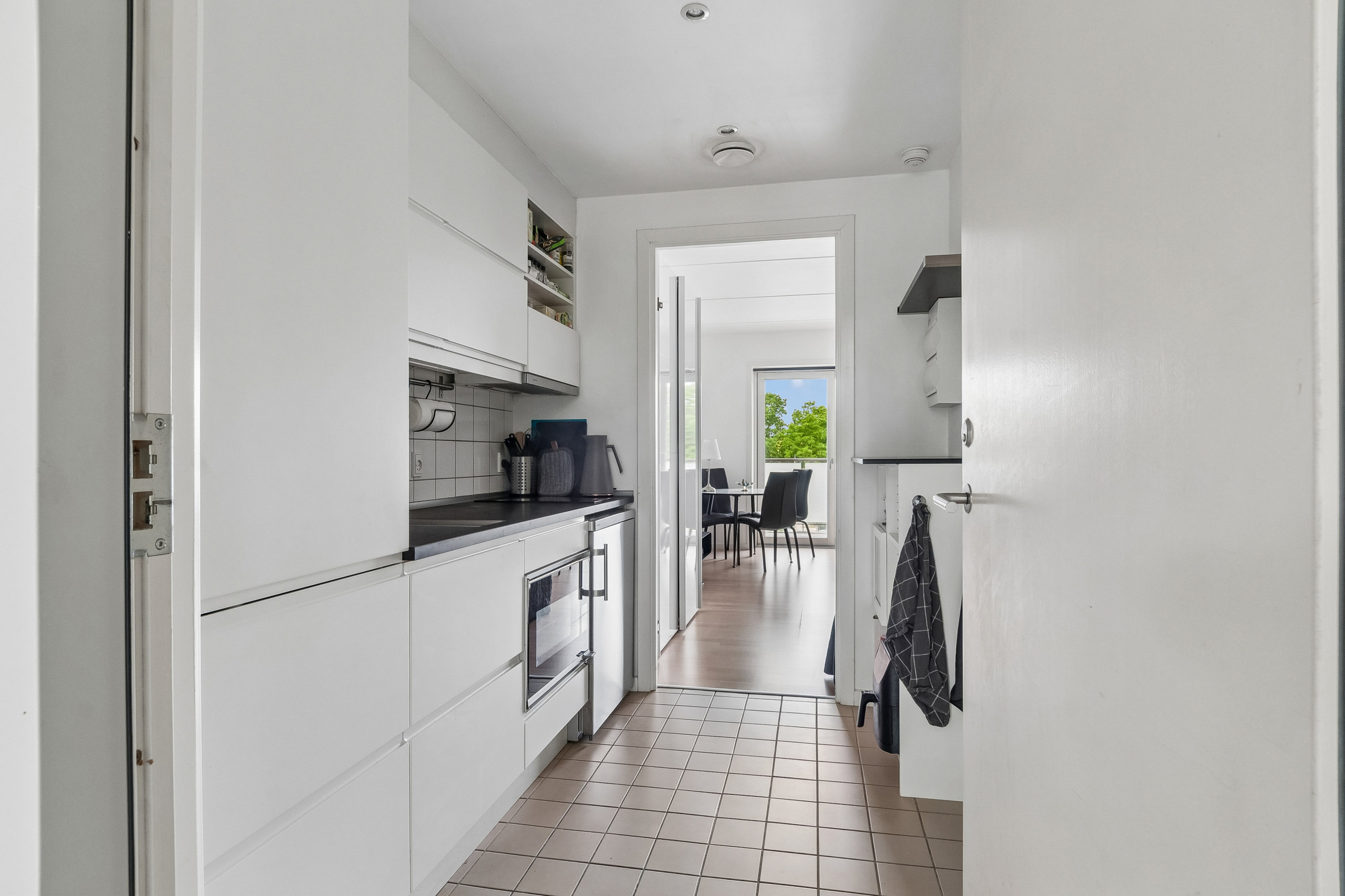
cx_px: 672
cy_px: 448
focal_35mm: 18
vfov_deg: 67.4
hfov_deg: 90.0
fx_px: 672
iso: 200
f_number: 10
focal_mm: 12
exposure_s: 1/20
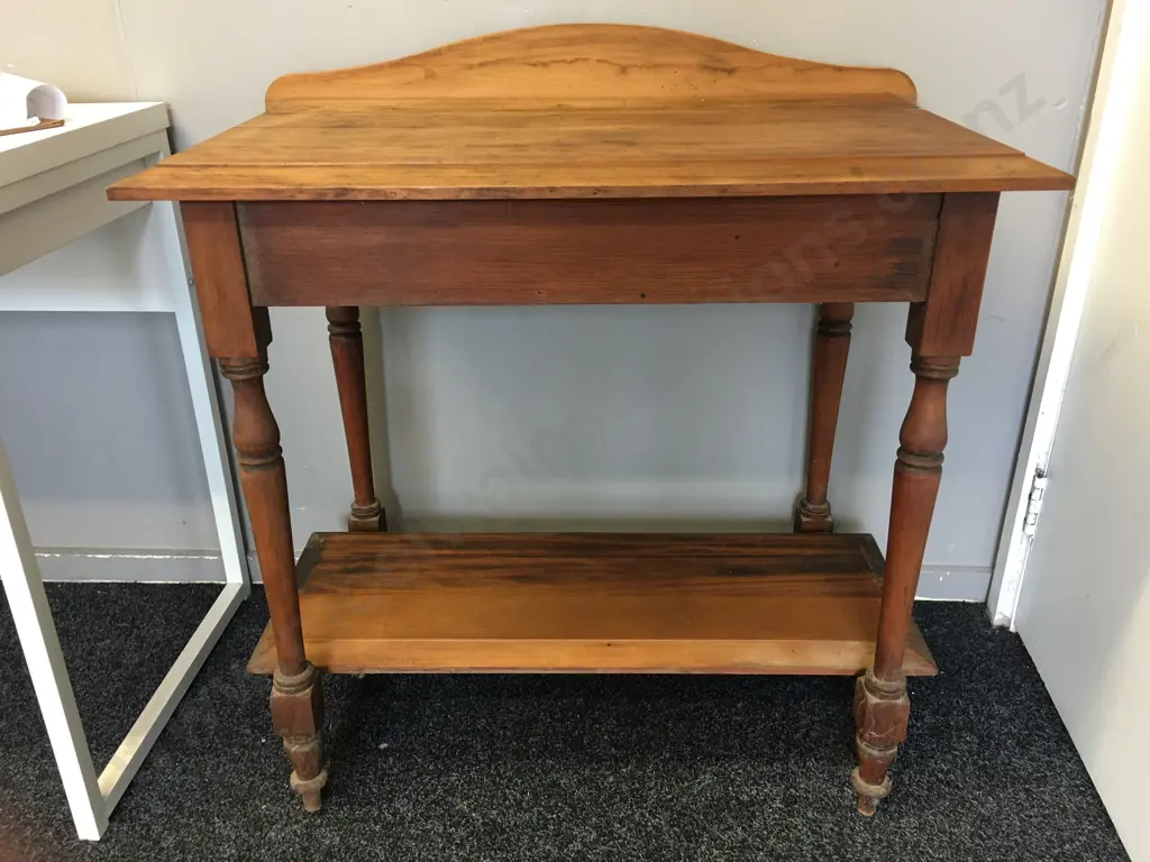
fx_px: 963
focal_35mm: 29
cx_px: 575
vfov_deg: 48.2
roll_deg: +0.5
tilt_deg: -22.6
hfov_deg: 61.7
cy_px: 431
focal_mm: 4.15
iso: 64
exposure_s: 1/17
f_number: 2.2
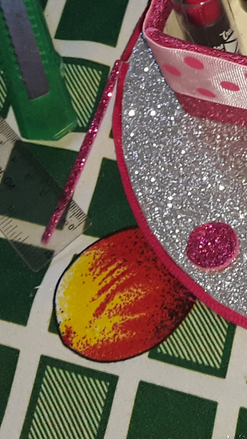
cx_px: 359
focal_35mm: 88
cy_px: 61
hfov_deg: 13.1
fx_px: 1024
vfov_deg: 23.7
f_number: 2.2
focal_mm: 3.3
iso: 64
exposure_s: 1/60
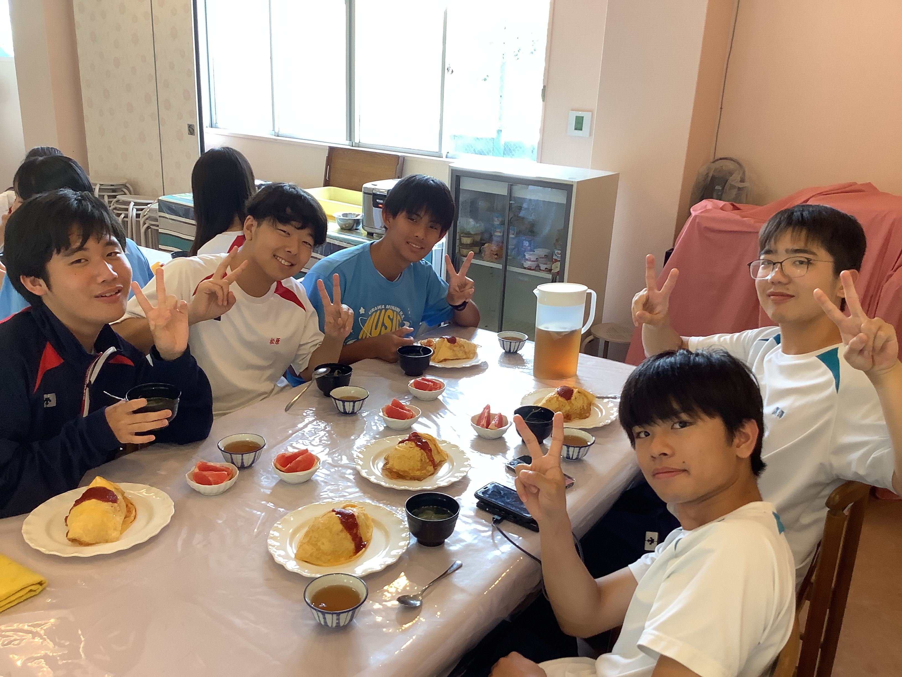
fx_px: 808
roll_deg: -3.4
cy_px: 338
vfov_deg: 45.4
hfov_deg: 58.4
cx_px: 451
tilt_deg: -19.2
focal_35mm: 31
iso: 100
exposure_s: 1/50
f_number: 2.4
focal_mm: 3.3
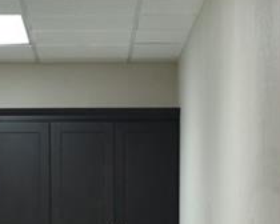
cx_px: 107
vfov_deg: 7.4
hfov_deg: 9.7
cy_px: 439
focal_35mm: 200
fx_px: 1657
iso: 720
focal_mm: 28
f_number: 4
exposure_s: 1/60
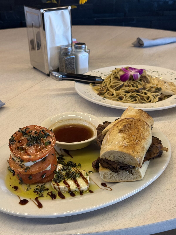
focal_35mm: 48
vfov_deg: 39.7
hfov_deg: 30.3
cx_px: 88
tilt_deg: -27.0
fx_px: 325
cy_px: 118
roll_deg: +0.4
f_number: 1.78
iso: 160
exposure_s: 1/60
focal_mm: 6.76
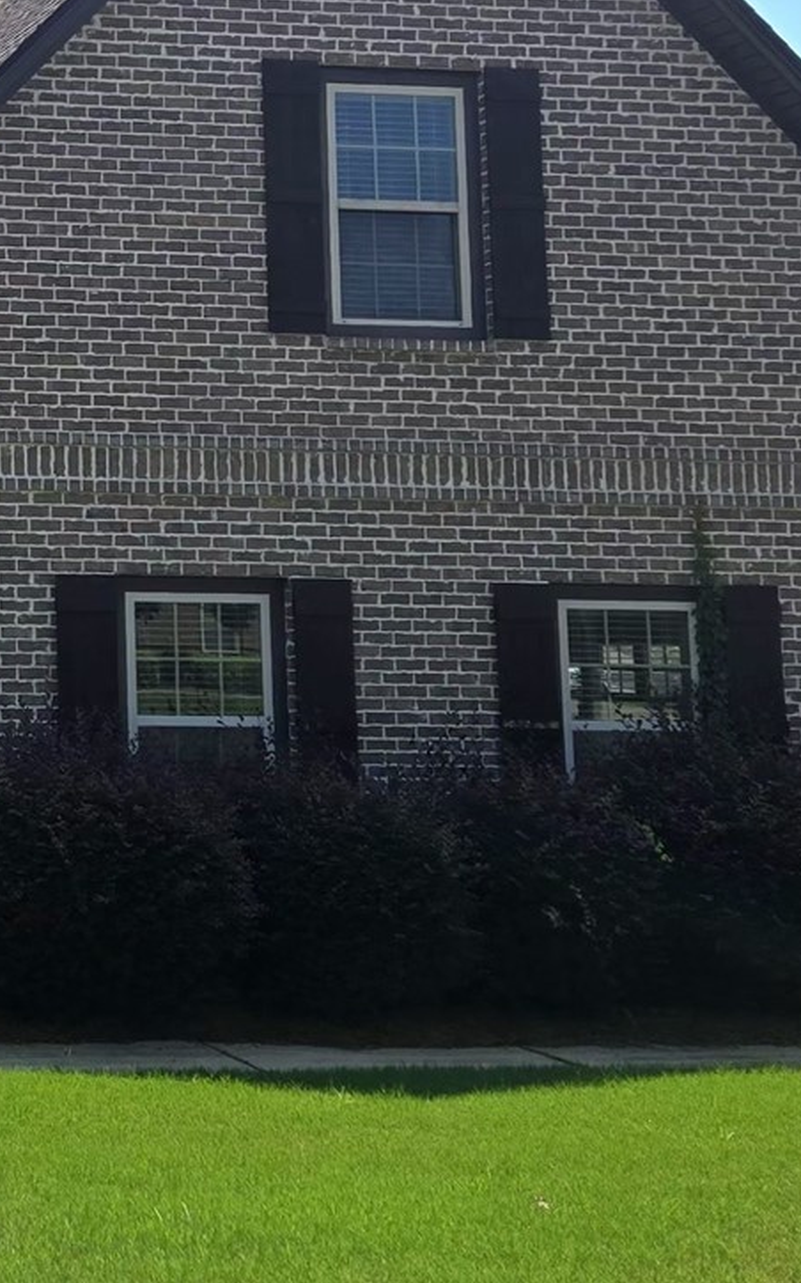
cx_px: -392
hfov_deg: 17.1
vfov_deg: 29.4
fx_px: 2412
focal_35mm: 69
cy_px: 351
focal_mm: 5.4
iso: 32
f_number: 1.8
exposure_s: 1/2921
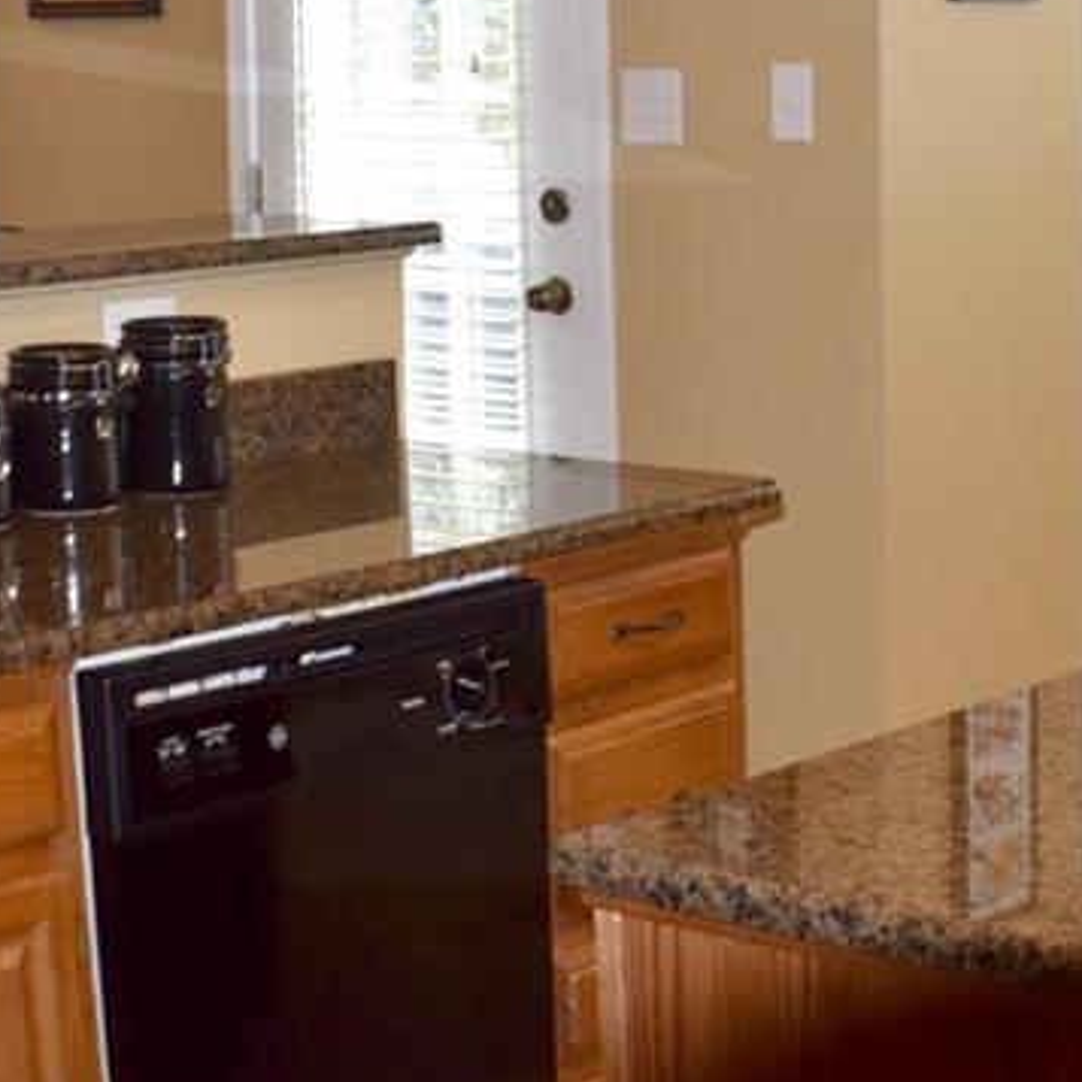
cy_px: 112
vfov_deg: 14.7
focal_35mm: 117
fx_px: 4138
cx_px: 1091
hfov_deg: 14.6
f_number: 5.6
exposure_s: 1/125
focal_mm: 32
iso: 640
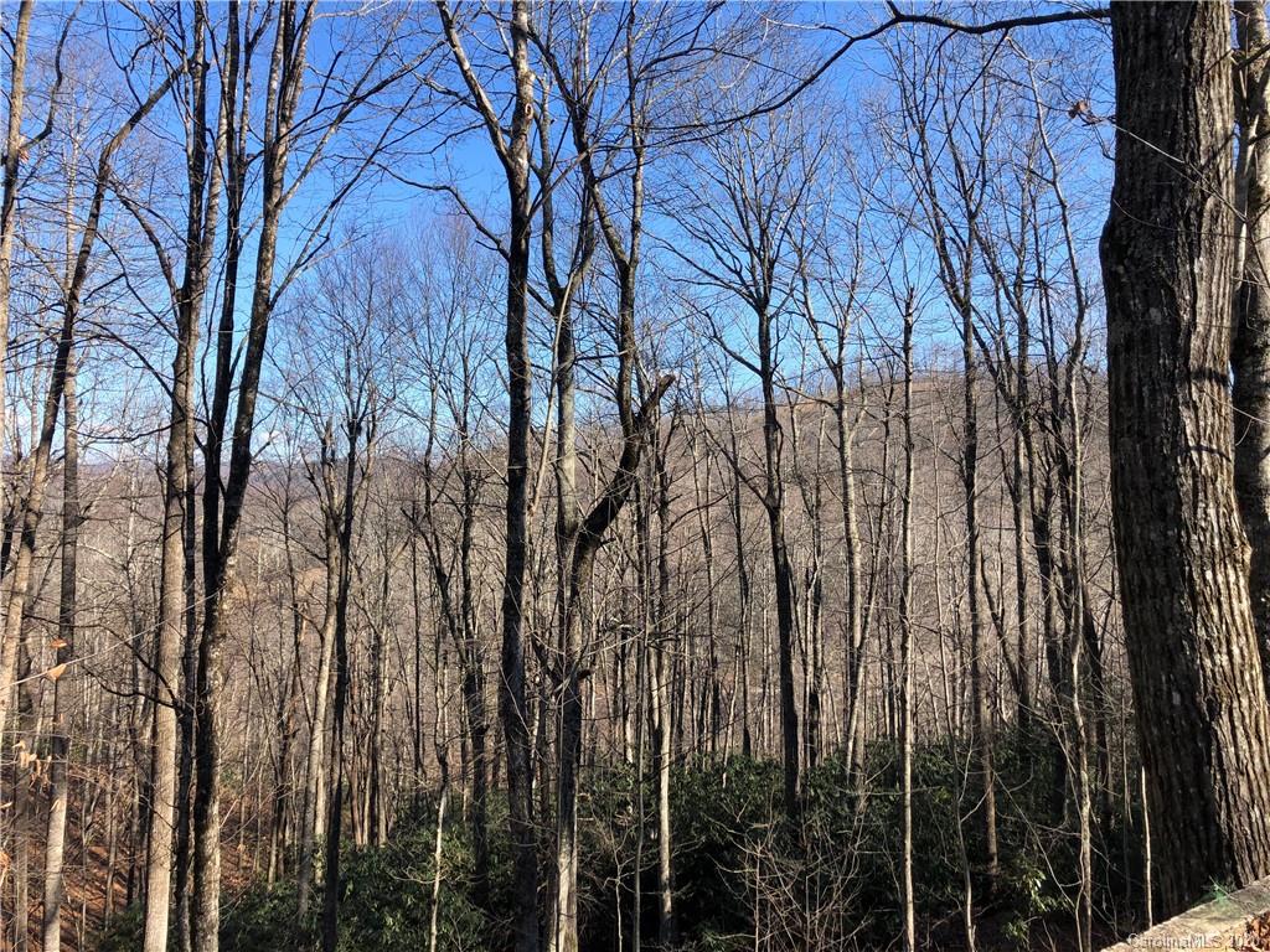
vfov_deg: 49.7
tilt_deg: +3.0
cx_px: 635
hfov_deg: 63.4
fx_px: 1027
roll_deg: -1.5
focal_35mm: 28
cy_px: 476
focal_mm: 3.99
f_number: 1.8
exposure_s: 1/838
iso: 20
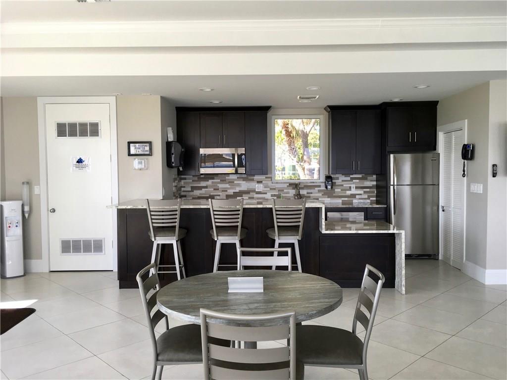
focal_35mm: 29
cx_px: 254
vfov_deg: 48.2
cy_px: 190
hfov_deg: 61.7
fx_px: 425
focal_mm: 4.15
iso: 32
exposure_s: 1/60
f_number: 2.2
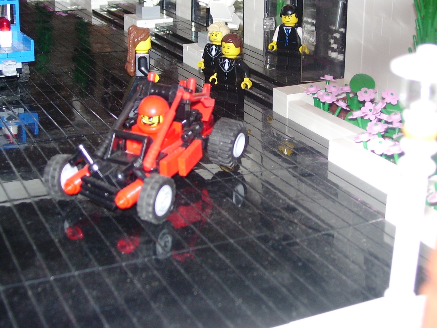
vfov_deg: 24.3
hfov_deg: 32.2
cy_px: 110
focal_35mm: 60
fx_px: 757
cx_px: 229
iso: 80
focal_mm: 7.6
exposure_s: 1/60
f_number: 3
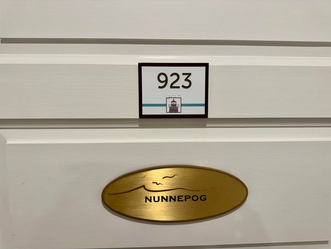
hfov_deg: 71.6
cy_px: 124
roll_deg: +0.1
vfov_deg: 56.8
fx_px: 230
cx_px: 166
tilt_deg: -4.5
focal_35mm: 24
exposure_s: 1/120
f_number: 1.78
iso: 125
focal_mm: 6.76
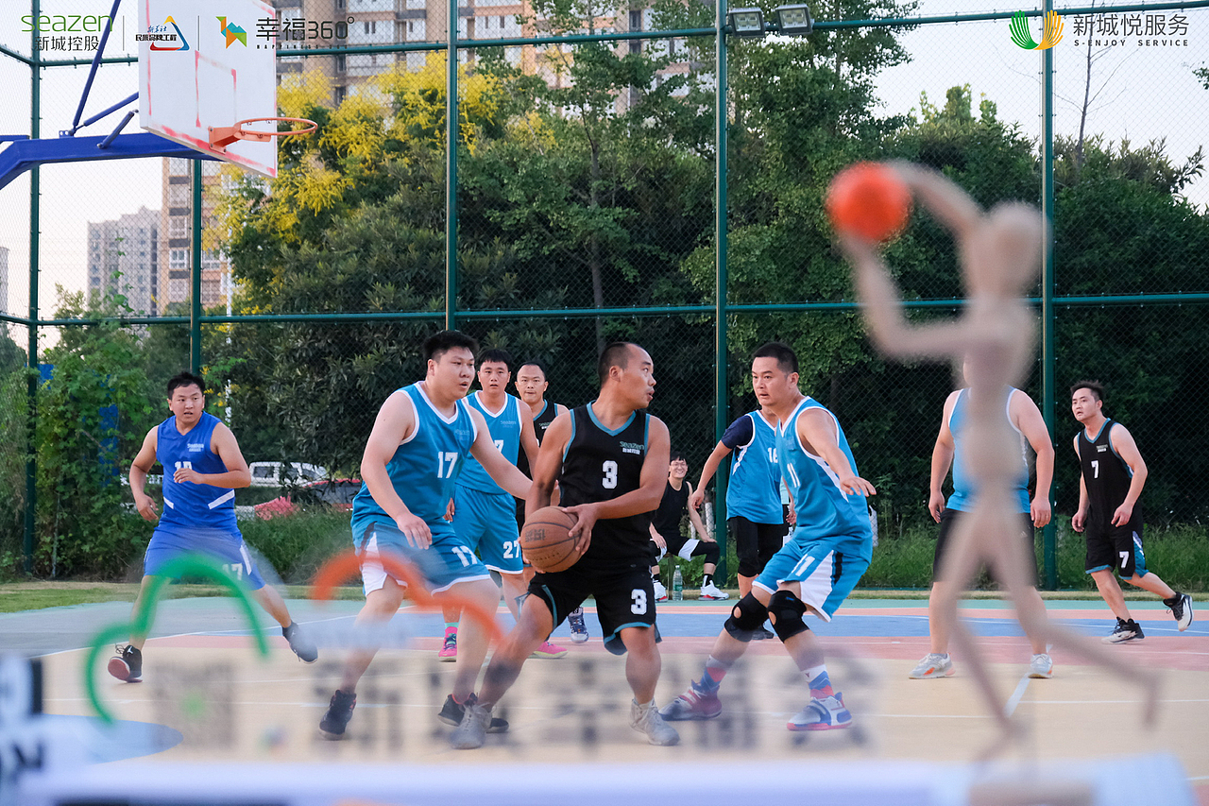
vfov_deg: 21.2
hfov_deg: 31.4
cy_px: 403
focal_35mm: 64
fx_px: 2149
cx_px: 604
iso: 3200
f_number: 2.8
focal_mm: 42.7
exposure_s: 1/1000
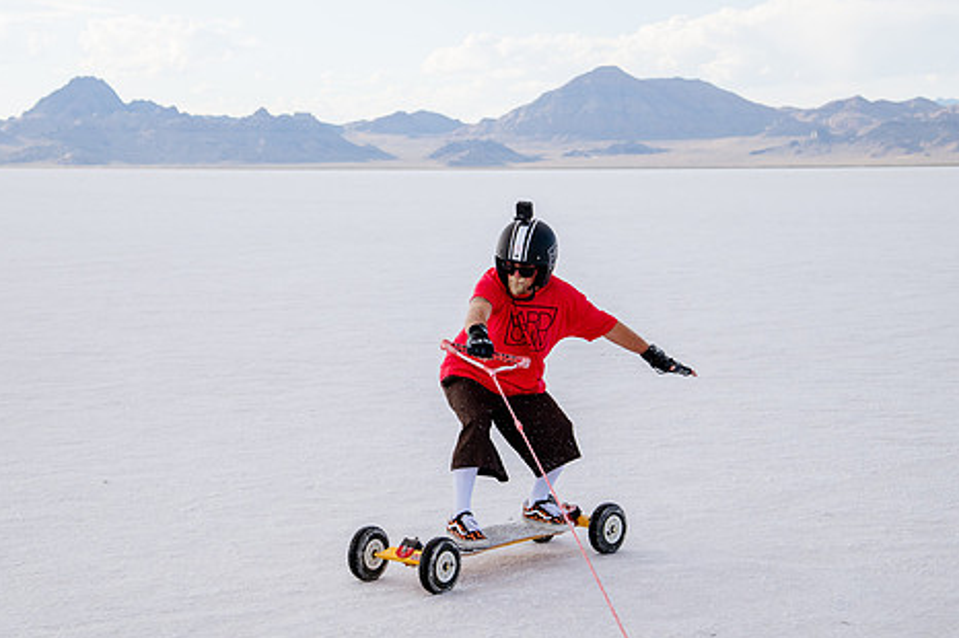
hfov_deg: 27.3
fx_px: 1970
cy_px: 296
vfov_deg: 18.4
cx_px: 416
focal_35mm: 74
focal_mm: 58
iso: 400
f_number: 5.6
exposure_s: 1/1250
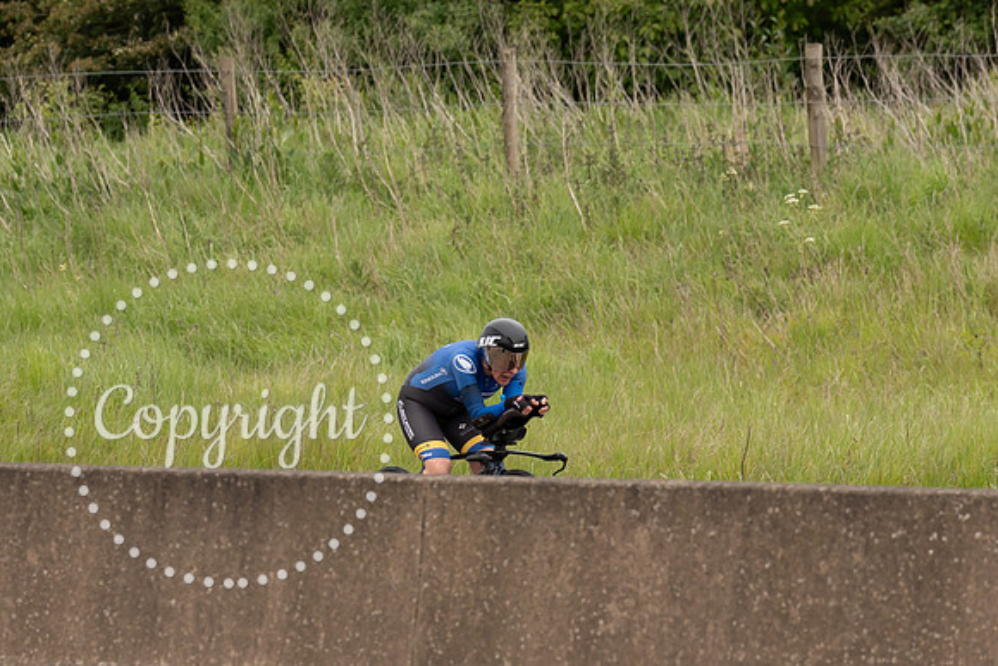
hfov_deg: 4.9
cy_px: 376
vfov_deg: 3.3
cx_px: 413
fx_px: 11671
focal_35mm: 421
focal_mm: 162
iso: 200
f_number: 4
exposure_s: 1/1000
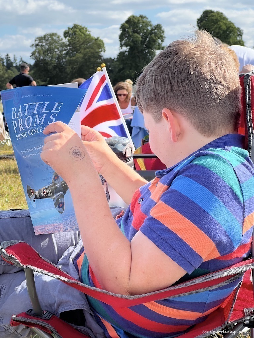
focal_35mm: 77
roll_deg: +2.5
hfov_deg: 19.1
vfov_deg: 25.3
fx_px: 753
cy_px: 169
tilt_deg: -5.9
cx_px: 127
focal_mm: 9
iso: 32
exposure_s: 1/385
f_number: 2.8
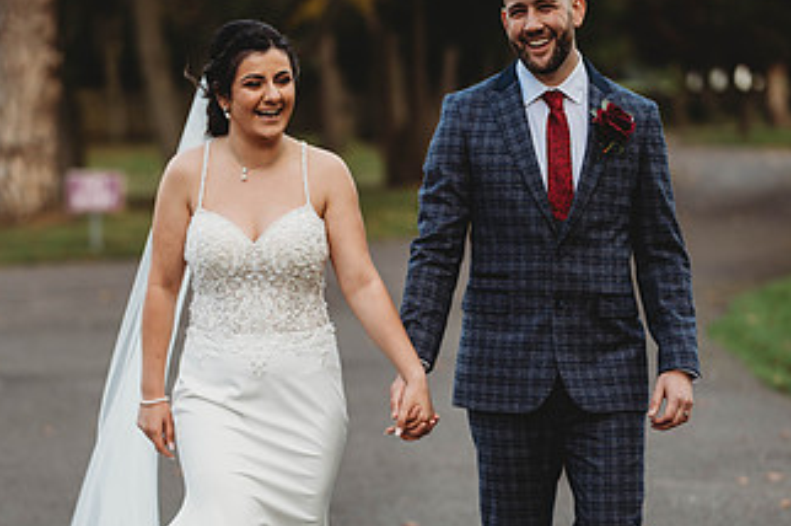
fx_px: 3358
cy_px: 361
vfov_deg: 8.9
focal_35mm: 153
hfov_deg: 13.4
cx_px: 346
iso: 100
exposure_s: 1/320
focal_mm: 85
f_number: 1.8
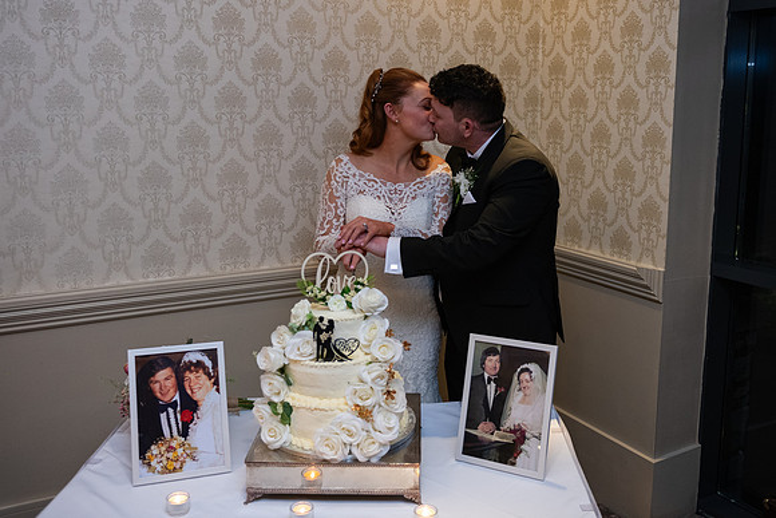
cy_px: 211
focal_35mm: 34
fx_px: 741
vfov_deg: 38.4
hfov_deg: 55.3
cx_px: 388
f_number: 3.5
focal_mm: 29
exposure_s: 1/160
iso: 1000
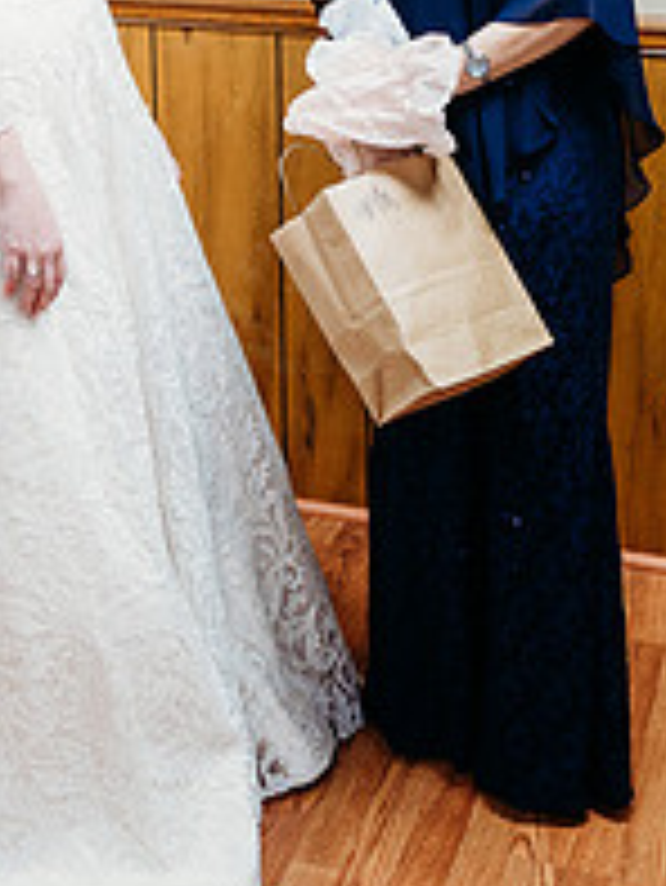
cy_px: 56
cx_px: 184
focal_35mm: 68
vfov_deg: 27.3
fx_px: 1743
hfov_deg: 21.5
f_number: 1.8
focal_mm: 24
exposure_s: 1/125
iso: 400
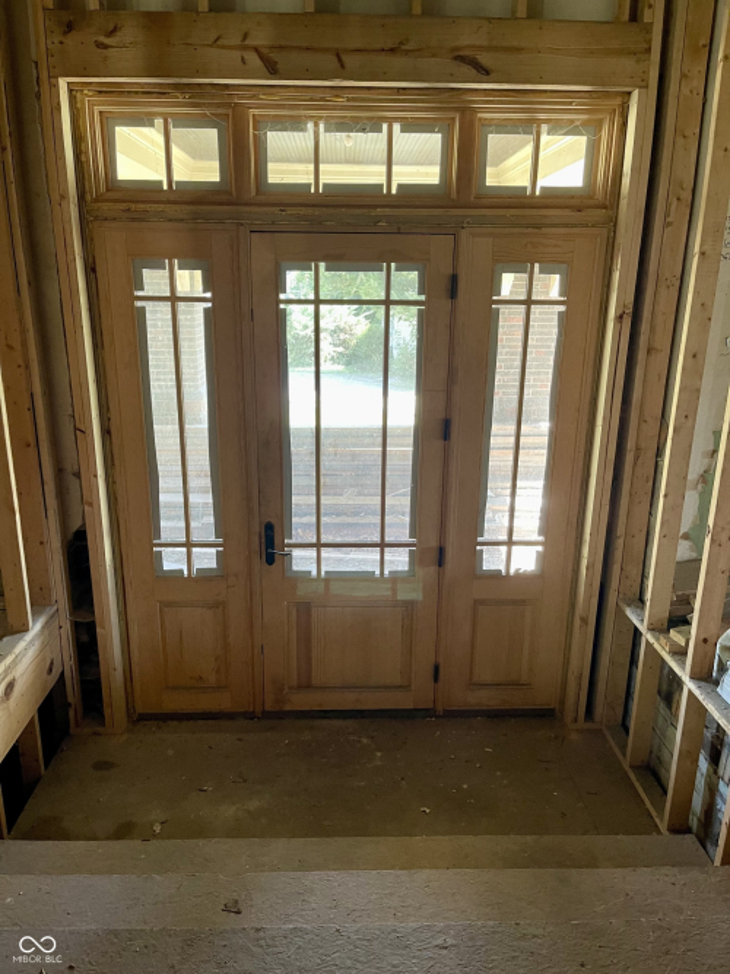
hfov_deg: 54.9
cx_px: 365
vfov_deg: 69.4
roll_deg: -1.2
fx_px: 703
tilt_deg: -16.5
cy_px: 487
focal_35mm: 25
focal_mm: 5.1
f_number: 1.6
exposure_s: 1/60
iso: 160
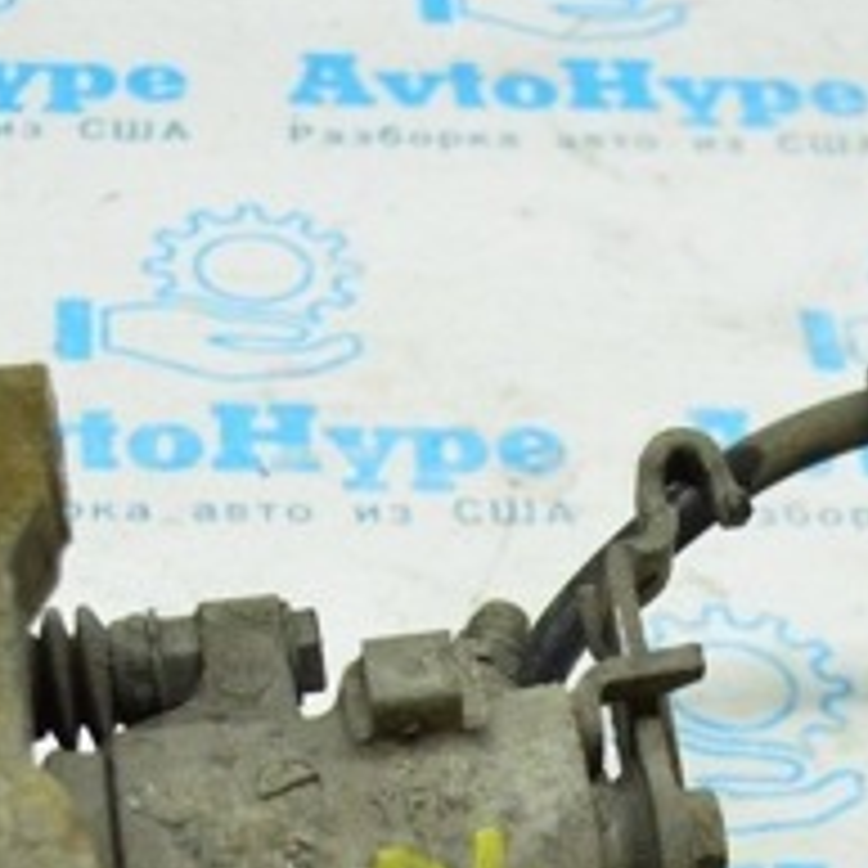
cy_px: 852
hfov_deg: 14.2
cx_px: 486
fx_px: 3473
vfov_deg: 14.0
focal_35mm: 122
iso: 6400
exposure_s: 1/640
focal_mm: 29
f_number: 4.2
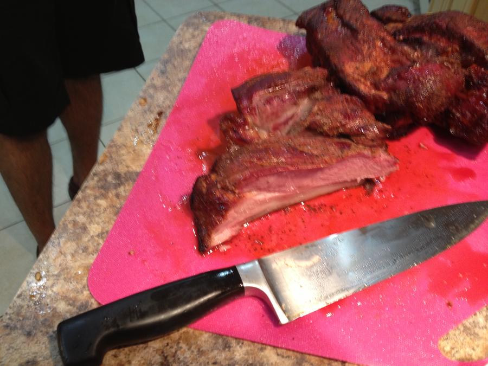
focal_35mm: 35
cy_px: 183
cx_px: 244
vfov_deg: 40.7
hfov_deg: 52.6
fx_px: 493
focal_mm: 4.28
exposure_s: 1/20
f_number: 2.4
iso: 100
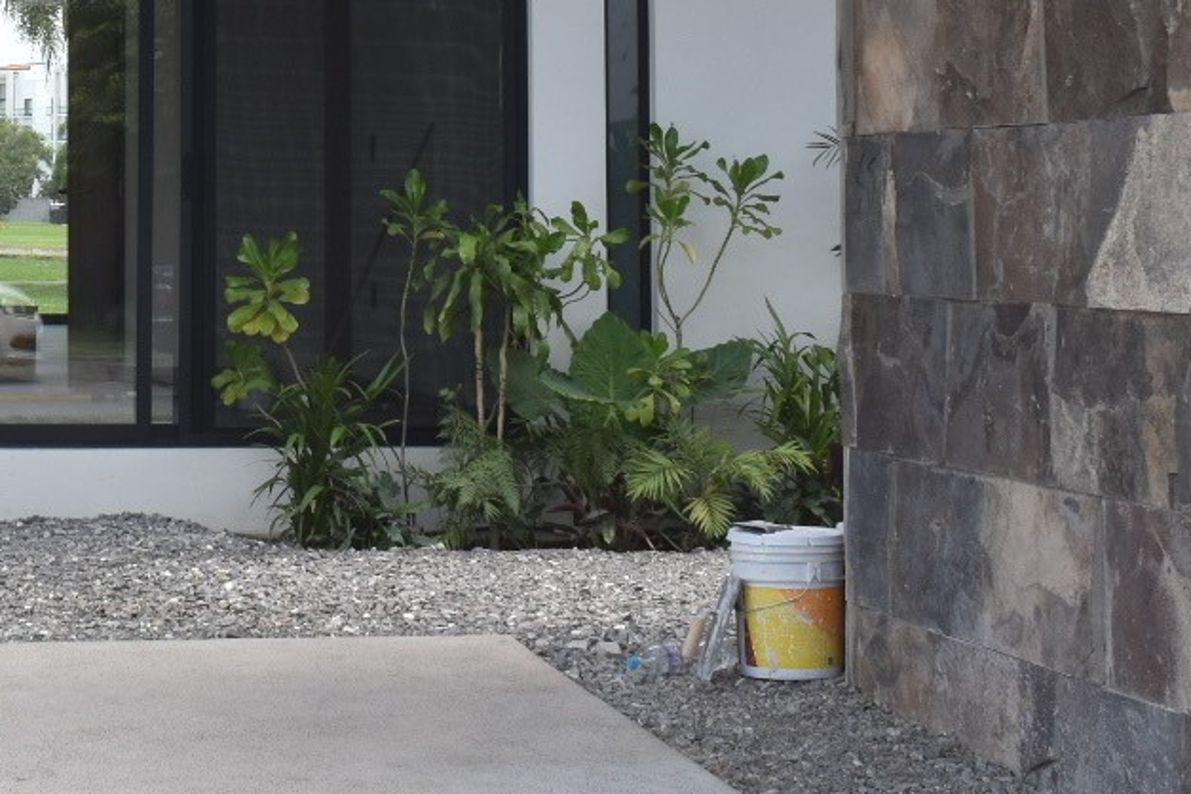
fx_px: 3077
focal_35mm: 93
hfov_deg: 21.2
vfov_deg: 14.4
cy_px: -84
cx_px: -4
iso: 250
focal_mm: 24
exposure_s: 1/250
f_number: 8
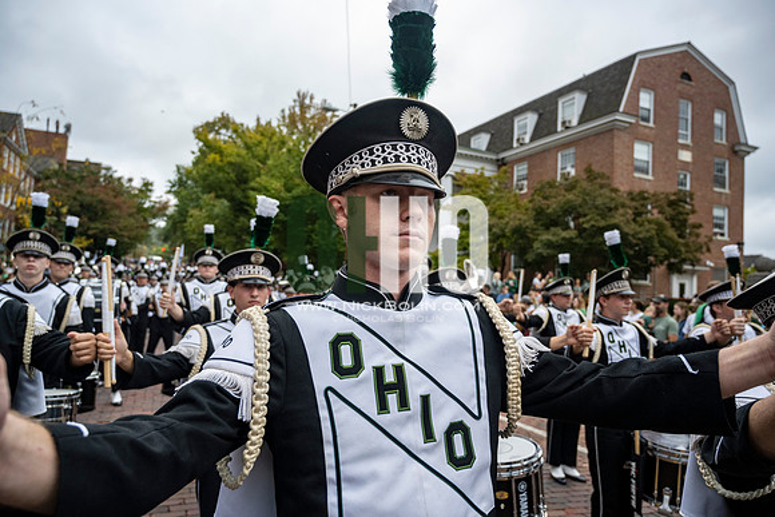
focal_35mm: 24
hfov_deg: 73.7
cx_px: 388
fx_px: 517
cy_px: 258
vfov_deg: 53.2
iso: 640
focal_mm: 24
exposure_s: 1/1600
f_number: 4
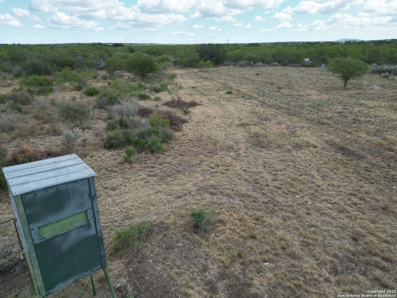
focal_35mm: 24
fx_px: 275
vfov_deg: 56.8
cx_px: 198
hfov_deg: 71.6
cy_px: 149
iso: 200
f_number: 1.7
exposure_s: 1/2000
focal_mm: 6.72
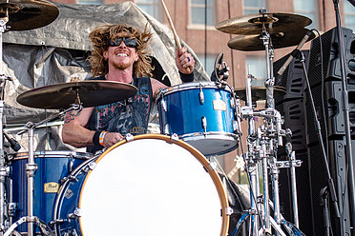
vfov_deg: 12.6
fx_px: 1075
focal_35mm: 109
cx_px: 175
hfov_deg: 18.8
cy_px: 88
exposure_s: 1/800
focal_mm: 70
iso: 125
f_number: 4
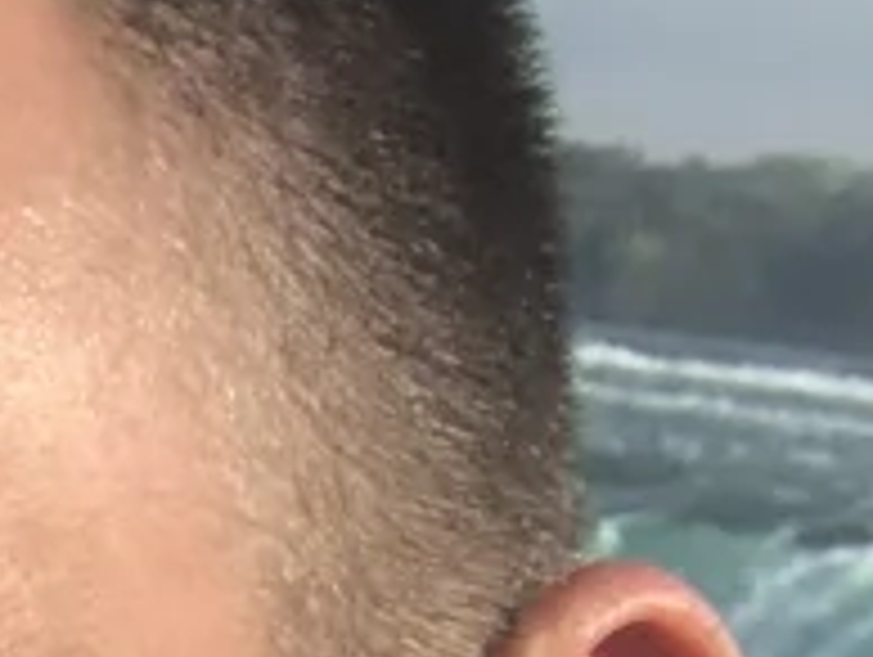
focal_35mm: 237
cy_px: 2277
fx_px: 5984
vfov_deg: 5.7
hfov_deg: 6.9
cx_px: -2308
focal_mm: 2.87
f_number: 2.2
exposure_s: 1/903
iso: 20
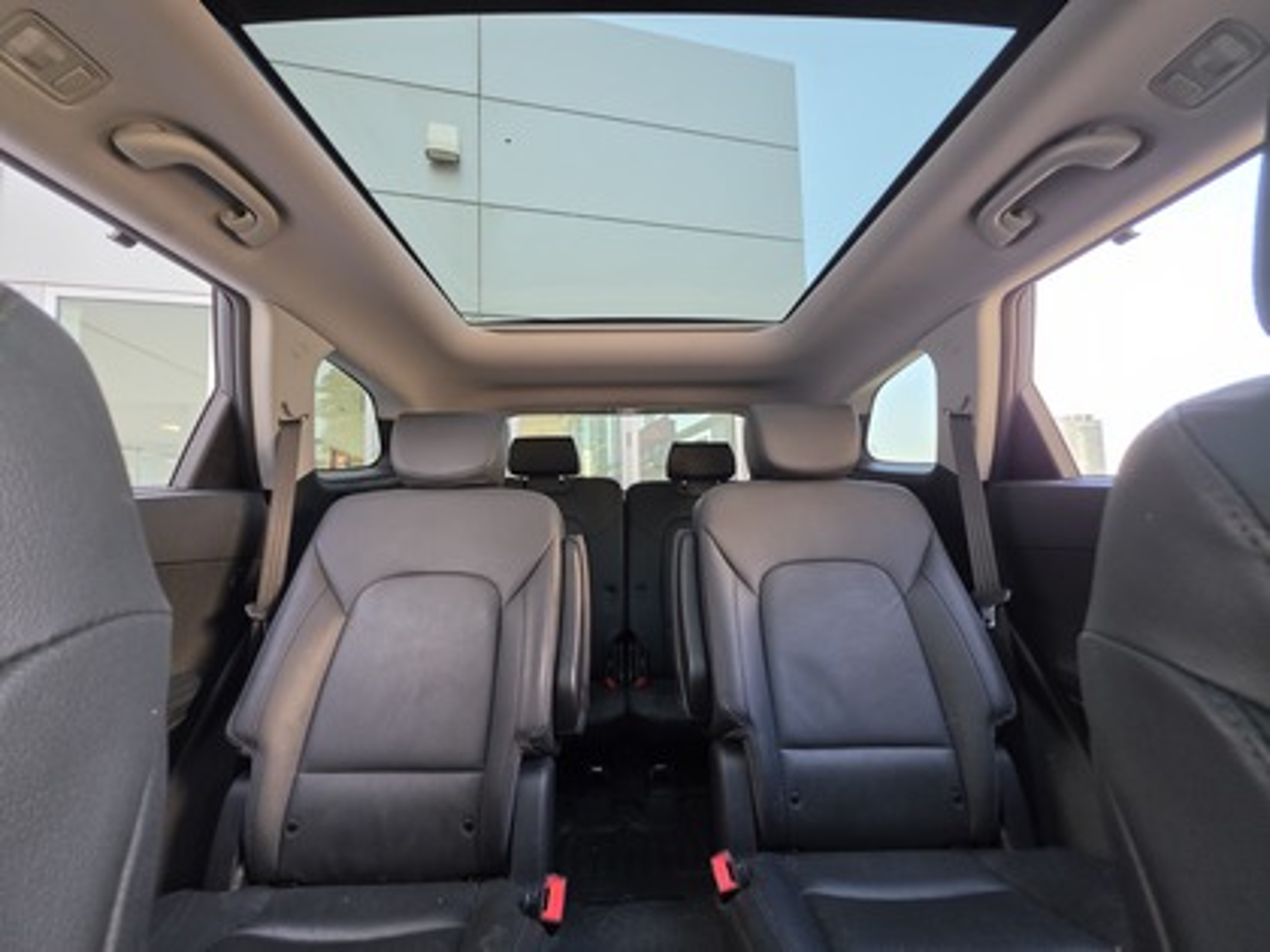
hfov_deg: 106.2
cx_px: 635
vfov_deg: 89.9
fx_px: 477
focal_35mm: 13
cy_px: 476
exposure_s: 1/120
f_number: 1.9
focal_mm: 2.2
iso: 125
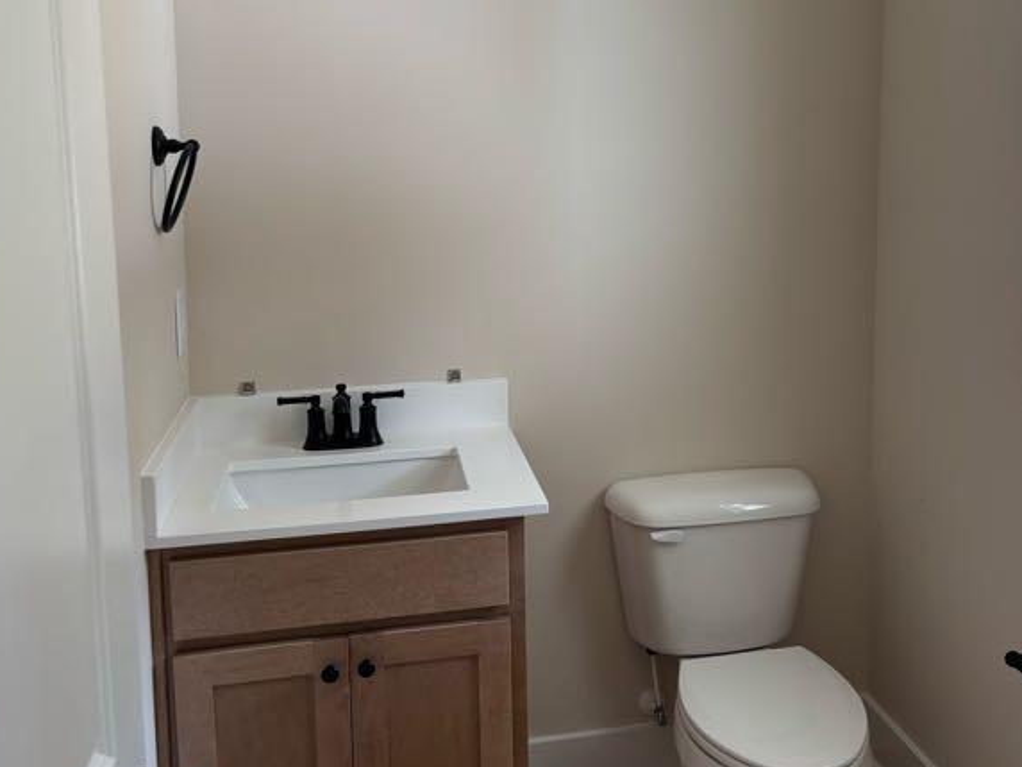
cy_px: 287
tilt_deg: -7.0
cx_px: 666
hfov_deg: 48.3
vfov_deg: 37.5
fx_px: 1122
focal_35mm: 38
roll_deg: +0.2
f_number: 1.6
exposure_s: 1/121
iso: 64
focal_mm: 5.96
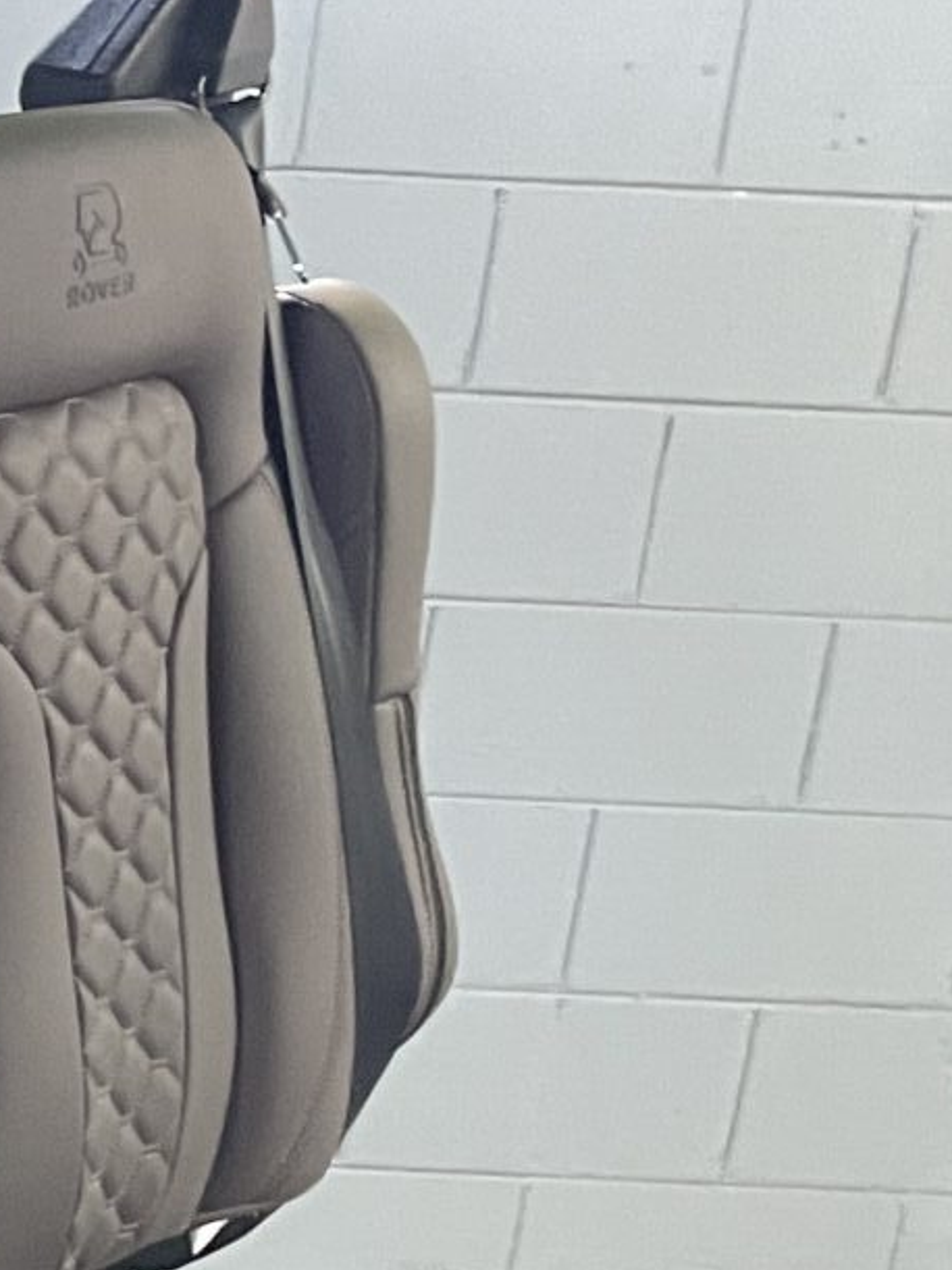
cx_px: -825
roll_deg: -1.9
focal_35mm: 109
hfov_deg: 12.3
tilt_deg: -20.6
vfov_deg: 17.3
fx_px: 3998
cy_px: 1509
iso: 320
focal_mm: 4.2
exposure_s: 1/40
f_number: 1.6
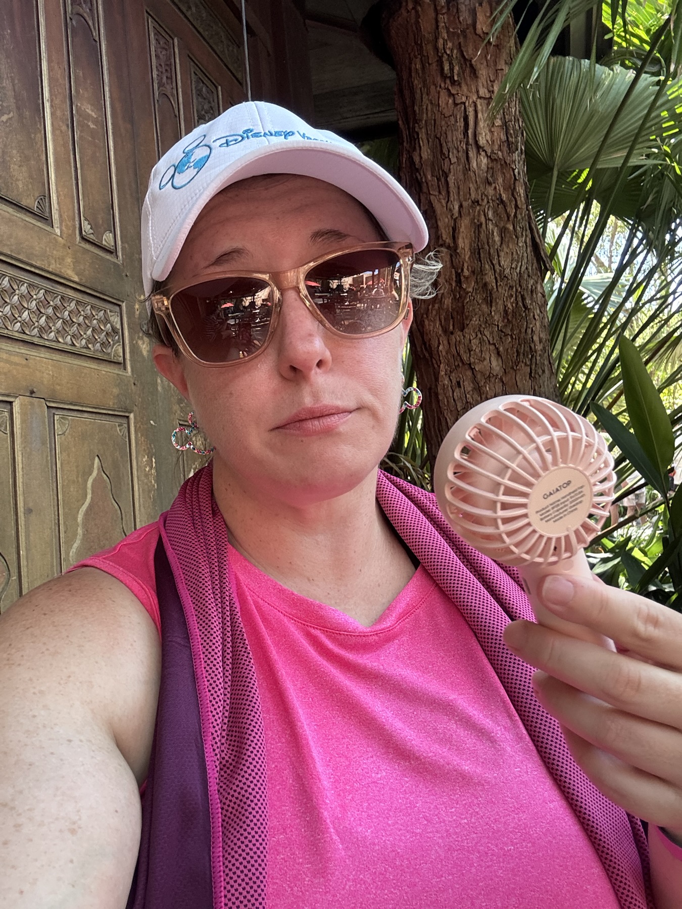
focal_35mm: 30
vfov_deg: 60.0
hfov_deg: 46.8
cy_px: 454
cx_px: 341
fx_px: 788
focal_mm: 2.69
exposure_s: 1/93
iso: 80
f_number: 1.9
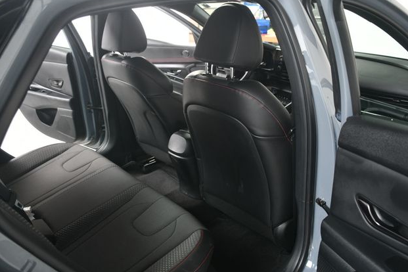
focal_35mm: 34
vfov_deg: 38.9
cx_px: 209
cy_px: 134
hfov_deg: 55.8
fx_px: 385
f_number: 3.5
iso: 100
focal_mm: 22
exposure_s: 1/160
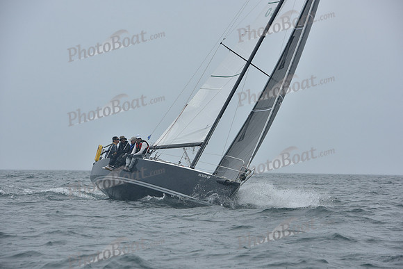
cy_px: 134
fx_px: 1512
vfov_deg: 10.2
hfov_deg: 15.2
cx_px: 202
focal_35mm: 135
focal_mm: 135
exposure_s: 1/1000
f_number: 8
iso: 320
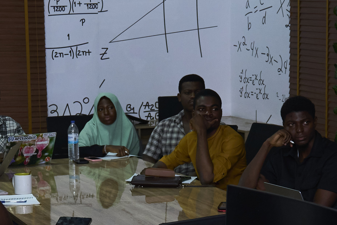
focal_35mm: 122
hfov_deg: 16.8
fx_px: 1142
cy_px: 244
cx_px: 148
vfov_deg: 11.1
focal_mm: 24
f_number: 2.8
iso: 800
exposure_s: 1/200
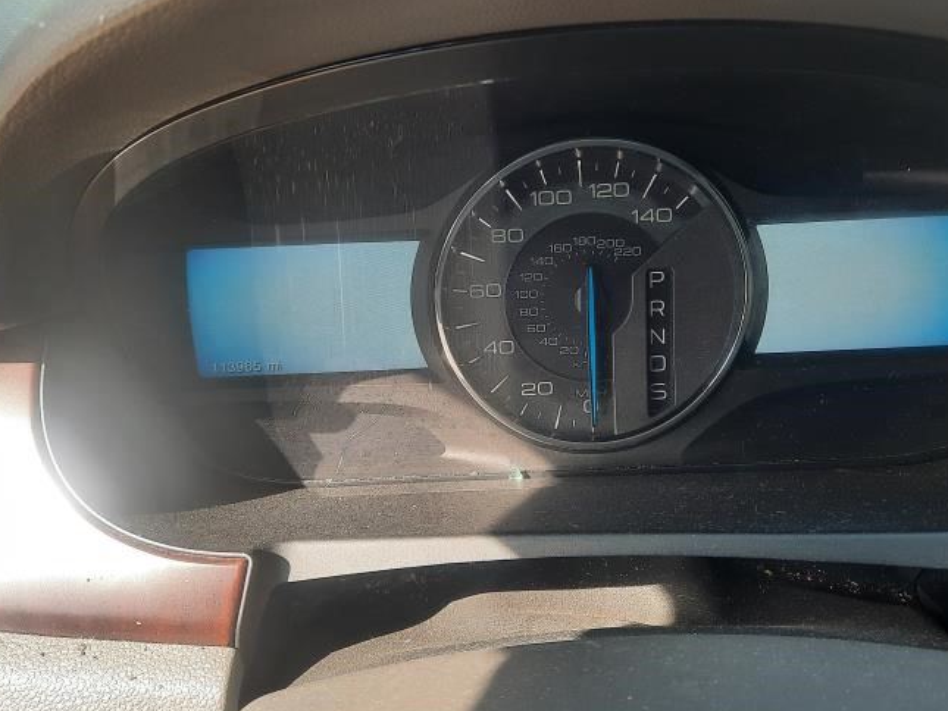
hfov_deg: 58.3
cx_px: 498
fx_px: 849
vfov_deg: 45.5
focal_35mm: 31
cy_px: 364
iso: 50
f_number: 2
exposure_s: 1/120
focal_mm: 4.6
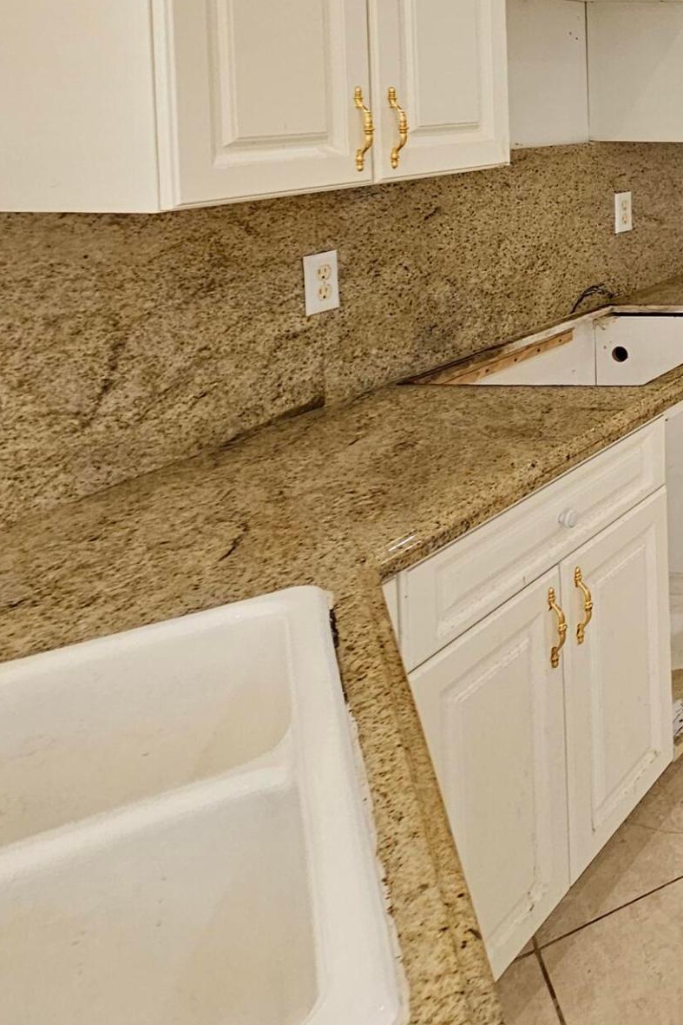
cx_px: 1202
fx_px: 939
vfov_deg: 51.4
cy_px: 126
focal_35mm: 33
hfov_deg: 23.1
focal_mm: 2.2
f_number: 2.2
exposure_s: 1/60
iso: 160
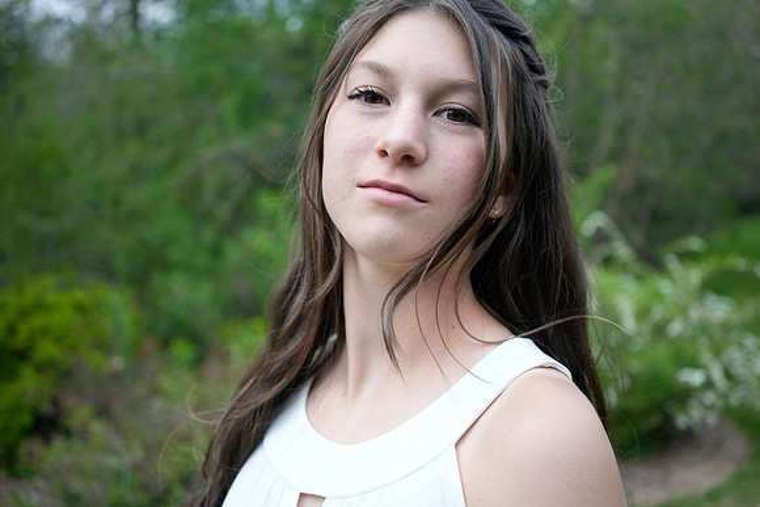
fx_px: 739
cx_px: 380
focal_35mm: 35
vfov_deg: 37.9
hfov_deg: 54.4
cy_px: 254
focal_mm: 35
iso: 400
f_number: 2.8
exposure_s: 1/400
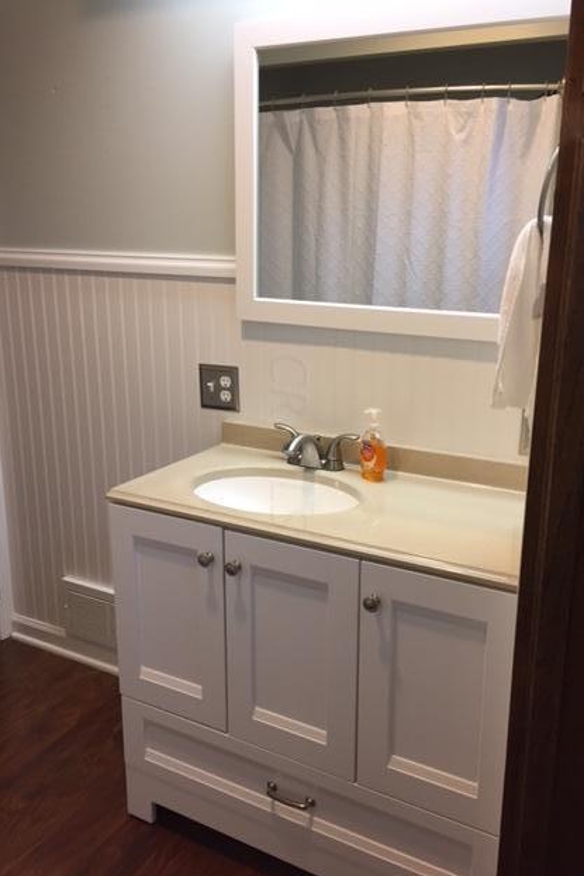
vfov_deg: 60.3
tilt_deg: -14.0
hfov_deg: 42.3
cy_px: 439
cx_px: 291
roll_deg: -0.2
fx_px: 755
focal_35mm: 31
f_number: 2.2
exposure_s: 1/30
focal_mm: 4.15
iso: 100
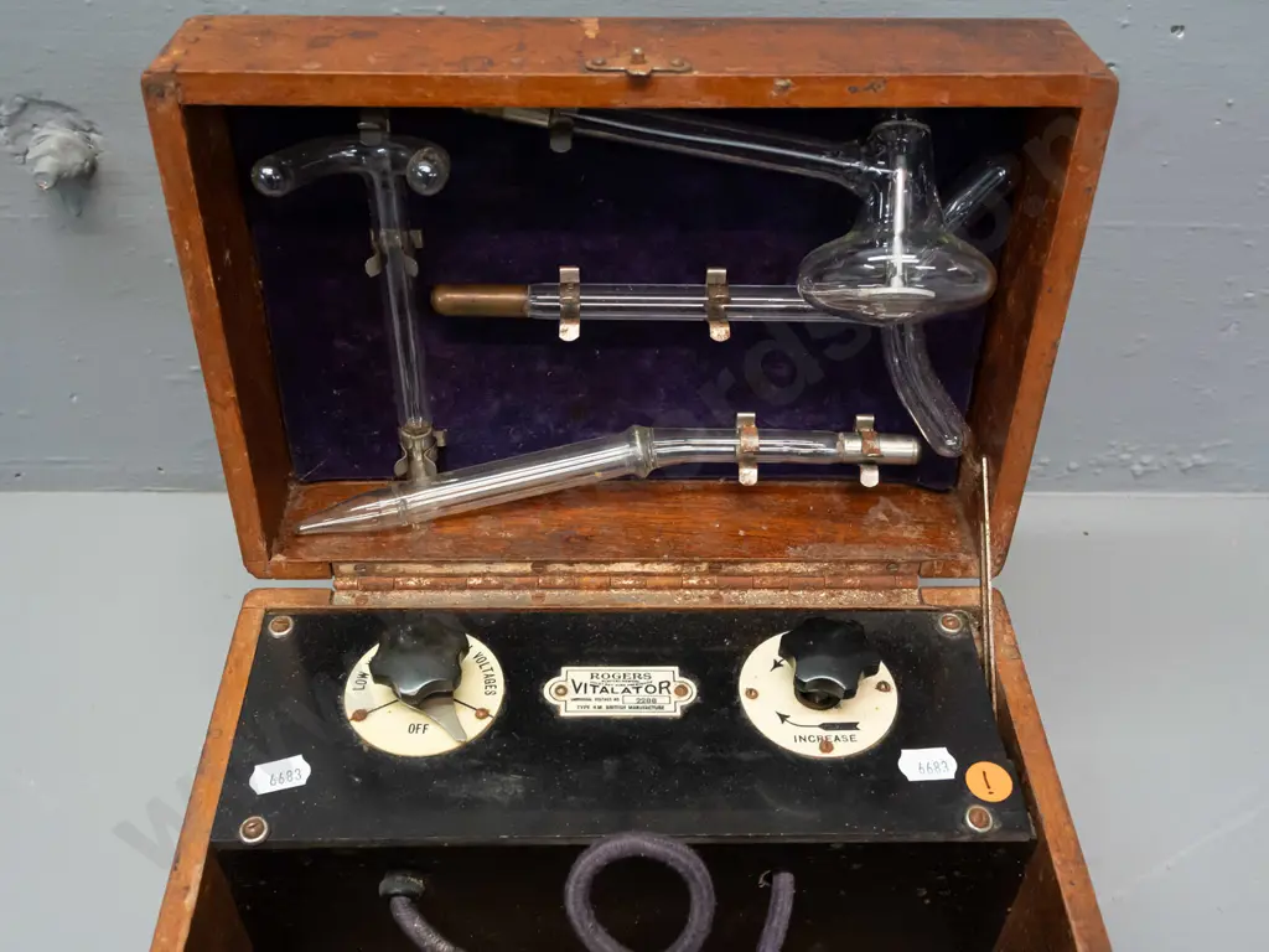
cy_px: 476
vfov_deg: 41.8
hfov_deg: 54.0
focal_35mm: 34
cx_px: 634
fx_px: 1246
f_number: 5.6
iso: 3200
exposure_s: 1/100
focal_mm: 17
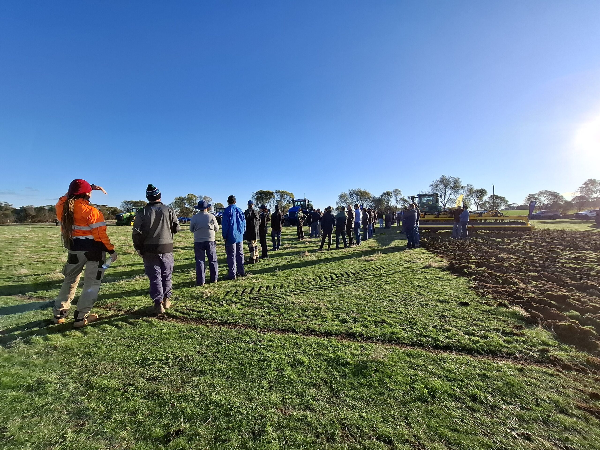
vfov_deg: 89.9
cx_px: 300
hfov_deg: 106.2
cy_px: 225
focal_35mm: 13
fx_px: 225
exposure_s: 1/1116
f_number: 2.2
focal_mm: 1.74
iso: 40
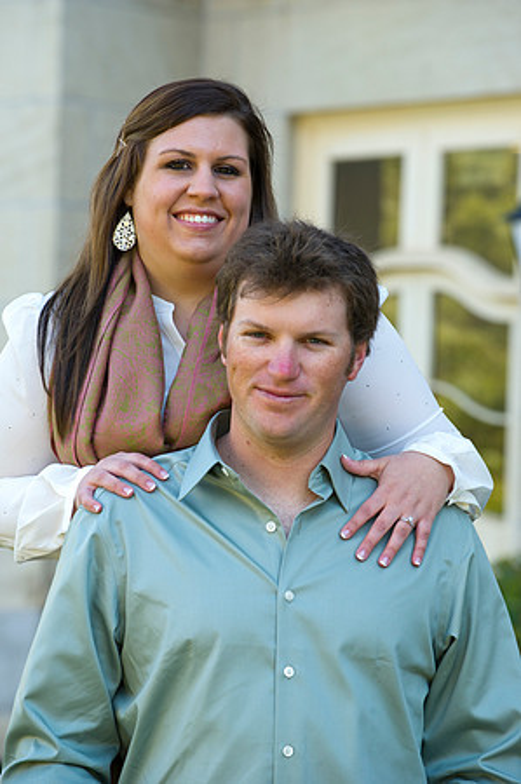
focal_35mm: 175
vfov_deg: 11.8
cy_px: 392
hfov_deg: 7.8
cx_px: 260
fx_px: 3807
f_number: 5.6
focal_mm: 175
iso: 400
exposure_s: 1/125
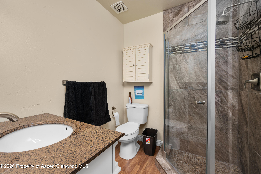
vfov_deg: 81.1
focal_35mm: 14
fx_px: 101
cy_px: 87
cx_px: 130
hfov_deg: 104.3
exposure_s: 1/3
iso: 320
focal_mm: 14
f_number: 8
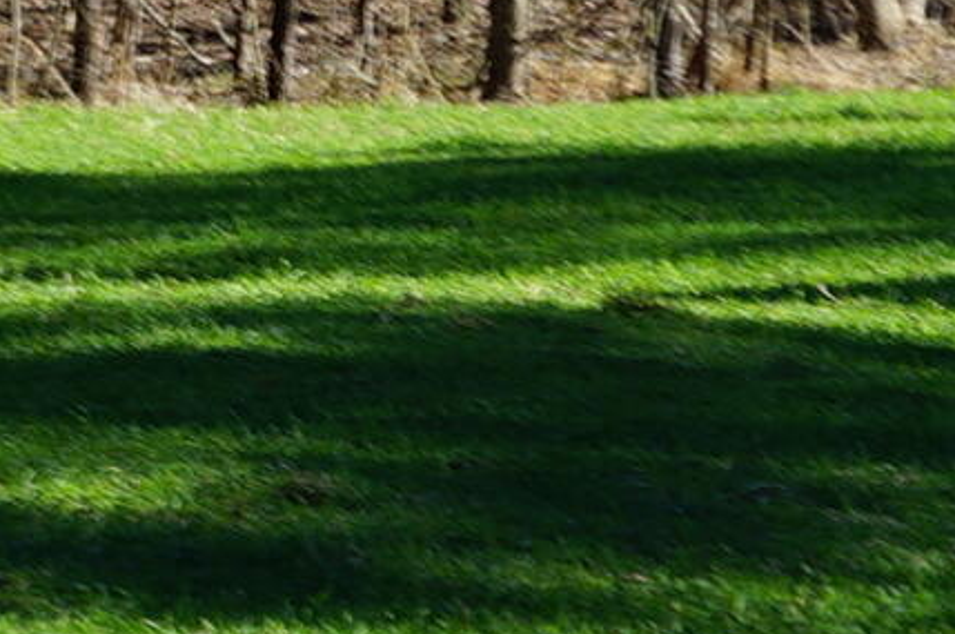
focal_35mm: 350
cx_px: -545
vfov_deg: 3.9
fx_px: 9274
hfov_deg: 5.8
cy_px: -356
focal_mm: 50
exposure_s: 1/125
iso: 100
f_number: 8
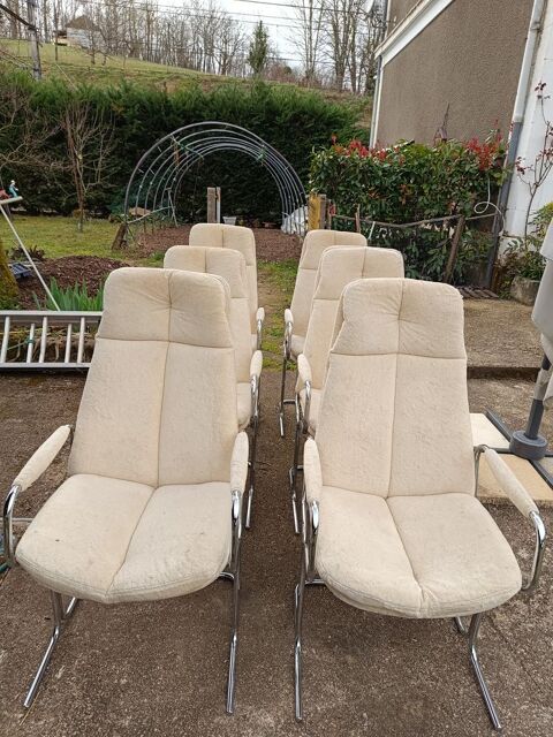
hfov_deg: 56.8
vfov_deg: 71.6
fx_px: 511
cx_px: 276
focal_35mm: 24
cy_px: 368
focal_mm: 5.59
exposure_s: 1/252
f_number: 1.88
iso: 53
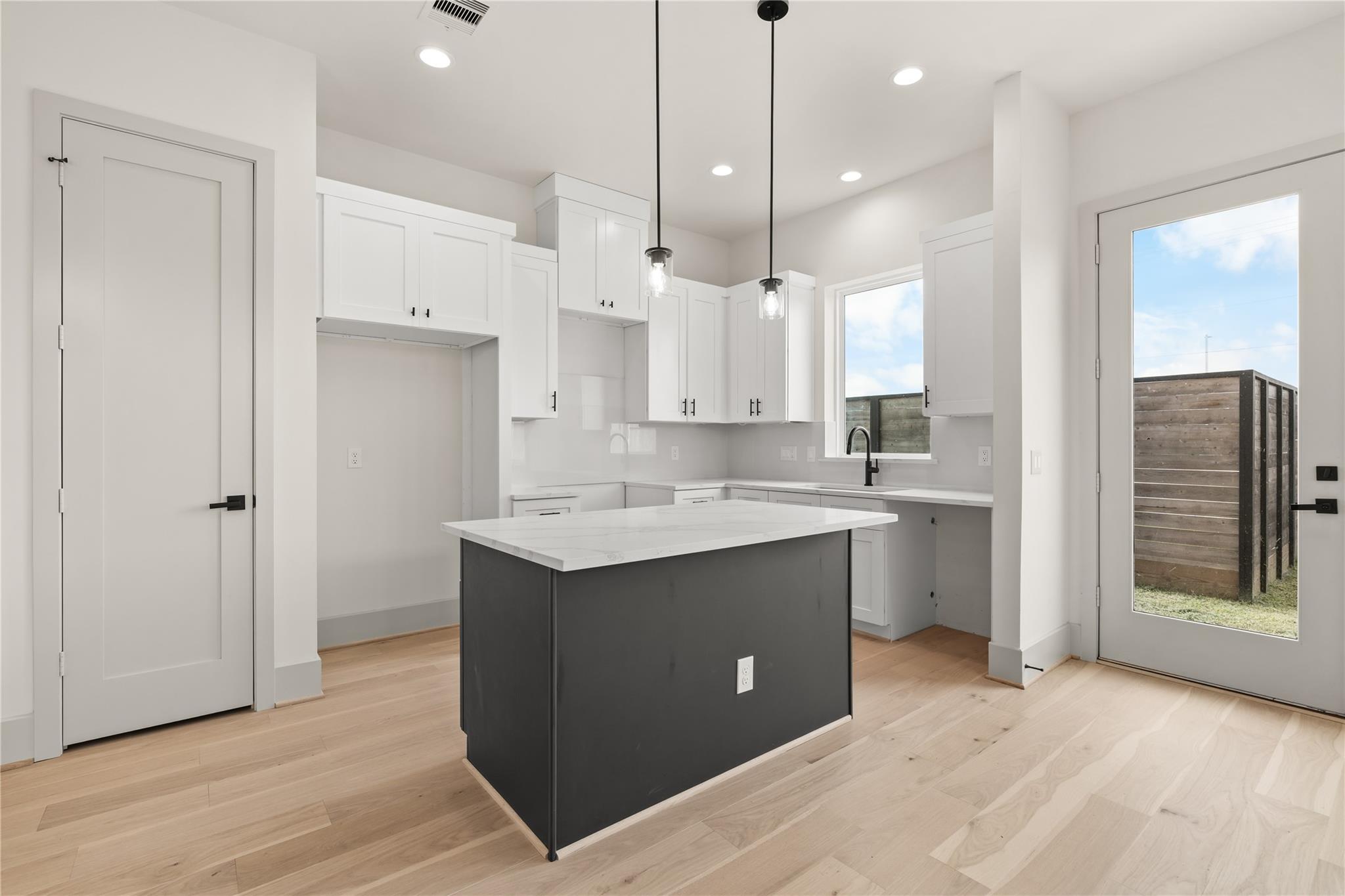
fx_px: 598
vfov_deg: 73.7
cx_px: 672
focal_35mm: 16
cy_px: 448
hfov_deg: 96.7
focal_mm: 16
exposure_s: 1/3
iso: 200
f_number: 9
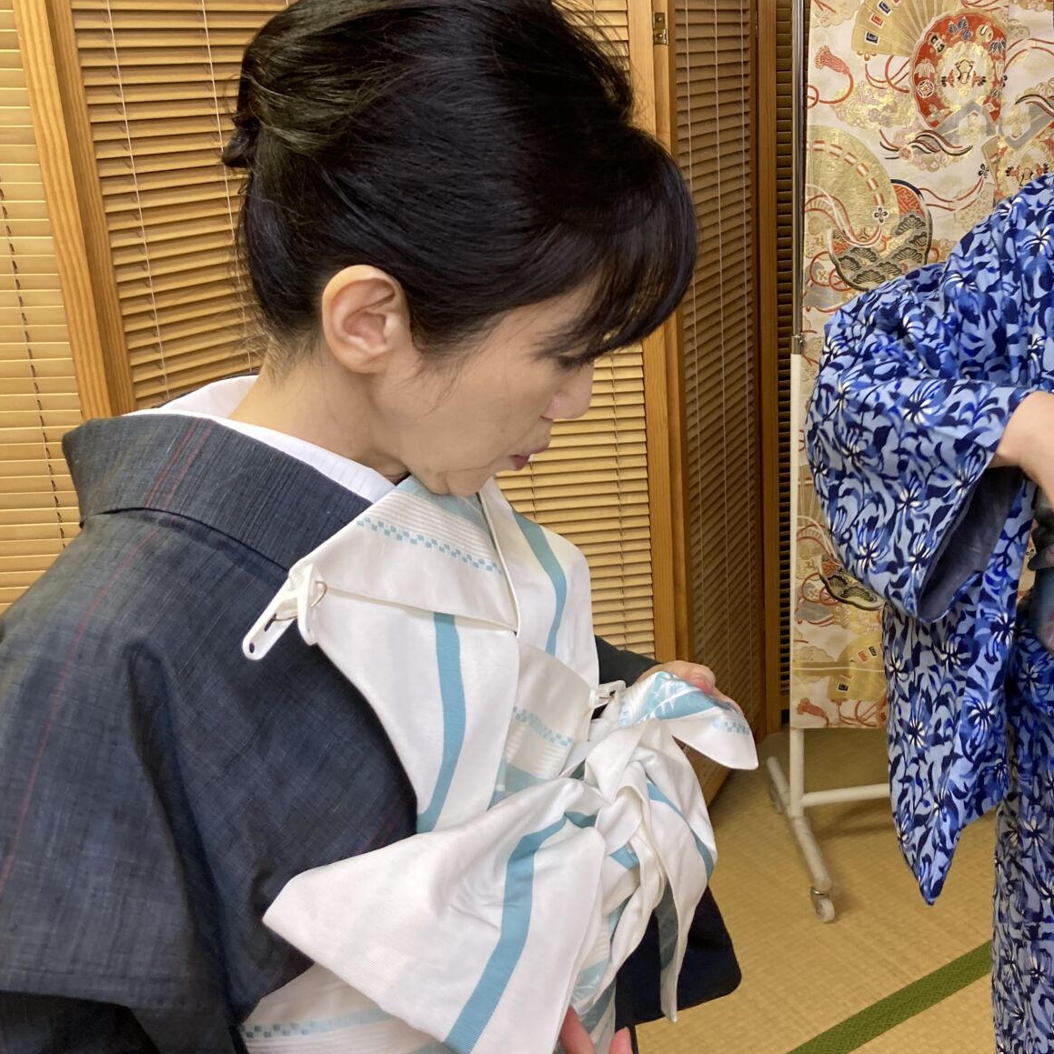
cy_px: 494
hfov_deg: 39.4
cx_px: 836
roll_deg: +0.4
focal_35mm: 41
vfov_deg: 40.9
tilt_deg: -19.8
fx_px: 1412
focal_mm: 3.99
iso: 100
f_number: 1.8
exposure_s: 1/50
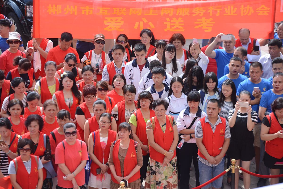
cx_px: 142
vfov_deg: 8.9
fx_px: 1218
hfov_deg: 13.2
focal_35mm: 155
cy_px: 94
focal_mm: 155
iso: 400
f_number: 2.8
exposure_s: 1/2500
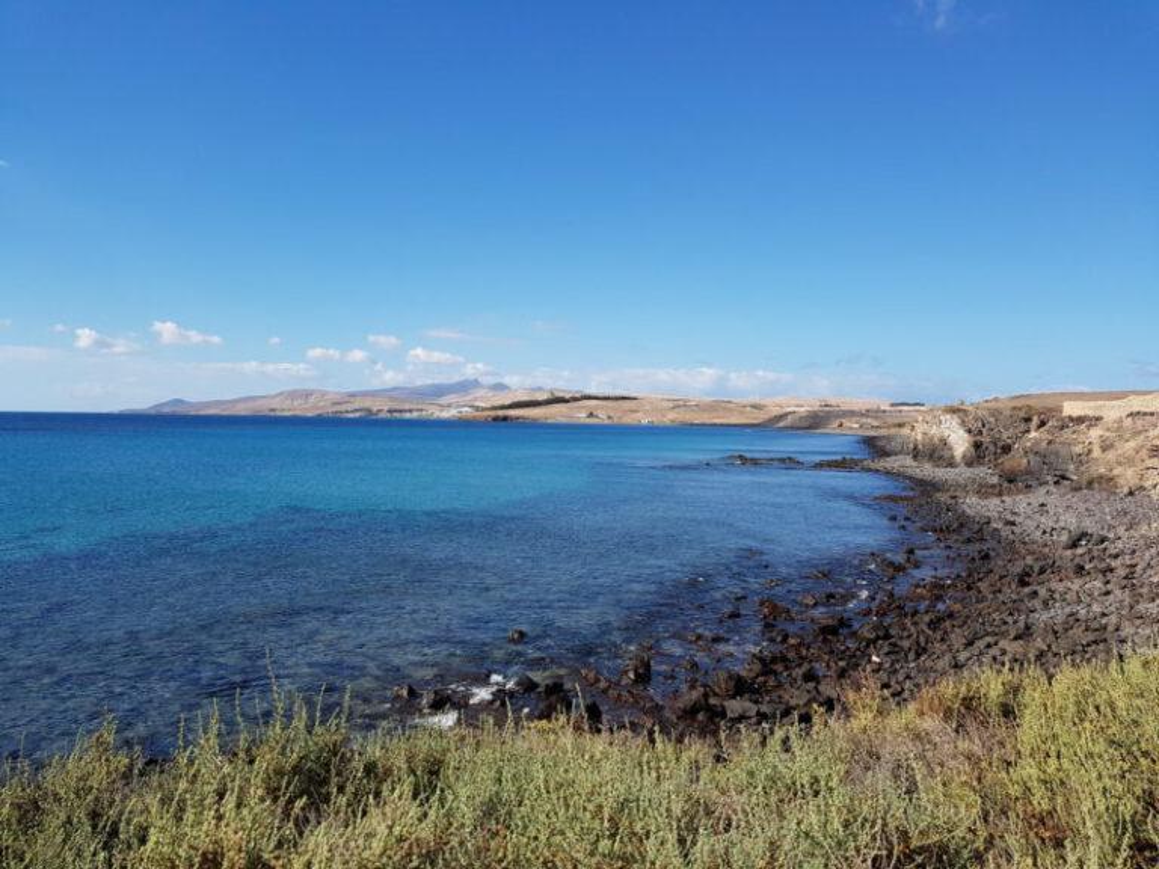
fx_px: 871
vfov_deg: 53.1
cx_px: 580
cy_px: 434
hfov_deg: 67.3
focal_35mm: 26
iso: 50
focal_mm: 4.2
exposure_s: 1/2928
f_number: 1.7
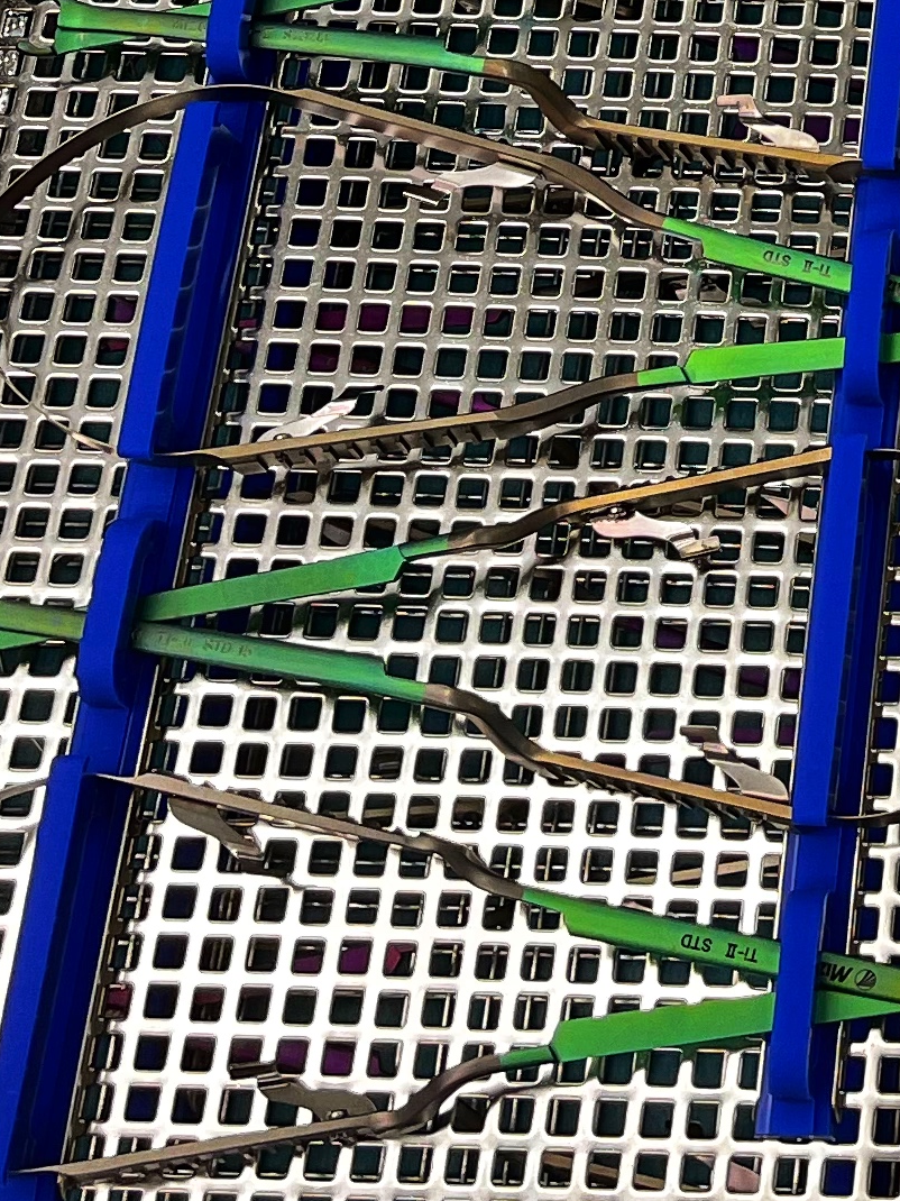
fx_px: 3399
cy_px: -521
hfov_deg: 14.1
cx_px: 1337
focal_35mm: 98
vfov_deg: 18.2
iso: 50
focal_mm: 5.1
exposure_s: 1/162
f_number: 1.6
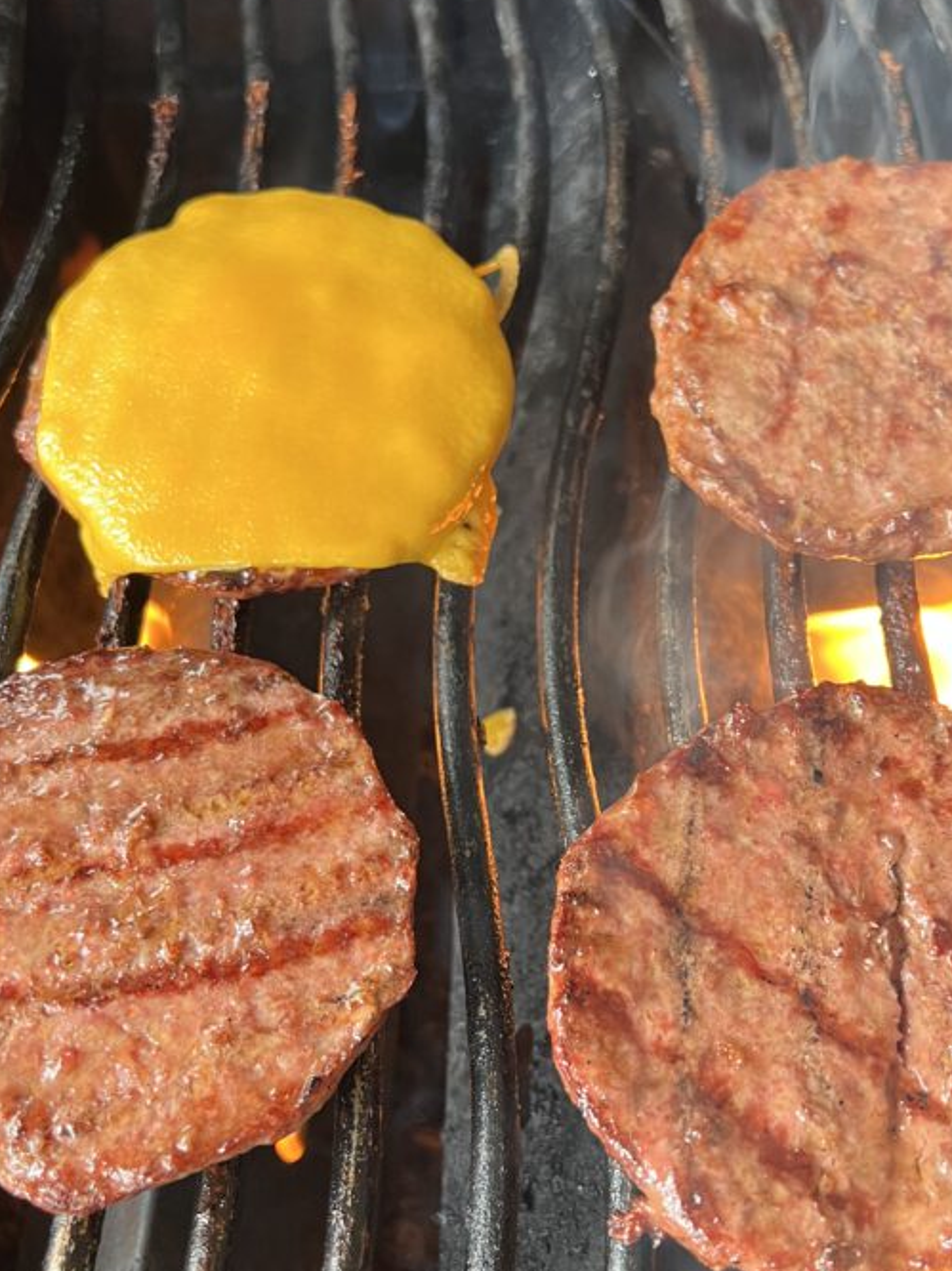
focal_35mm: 40
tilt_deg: -59.7
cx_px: 530
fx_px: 1468
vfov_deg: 46.8
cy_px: 674
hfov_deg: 35.9
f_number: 1.5
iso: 125
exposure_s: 1/83
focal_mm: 5.7
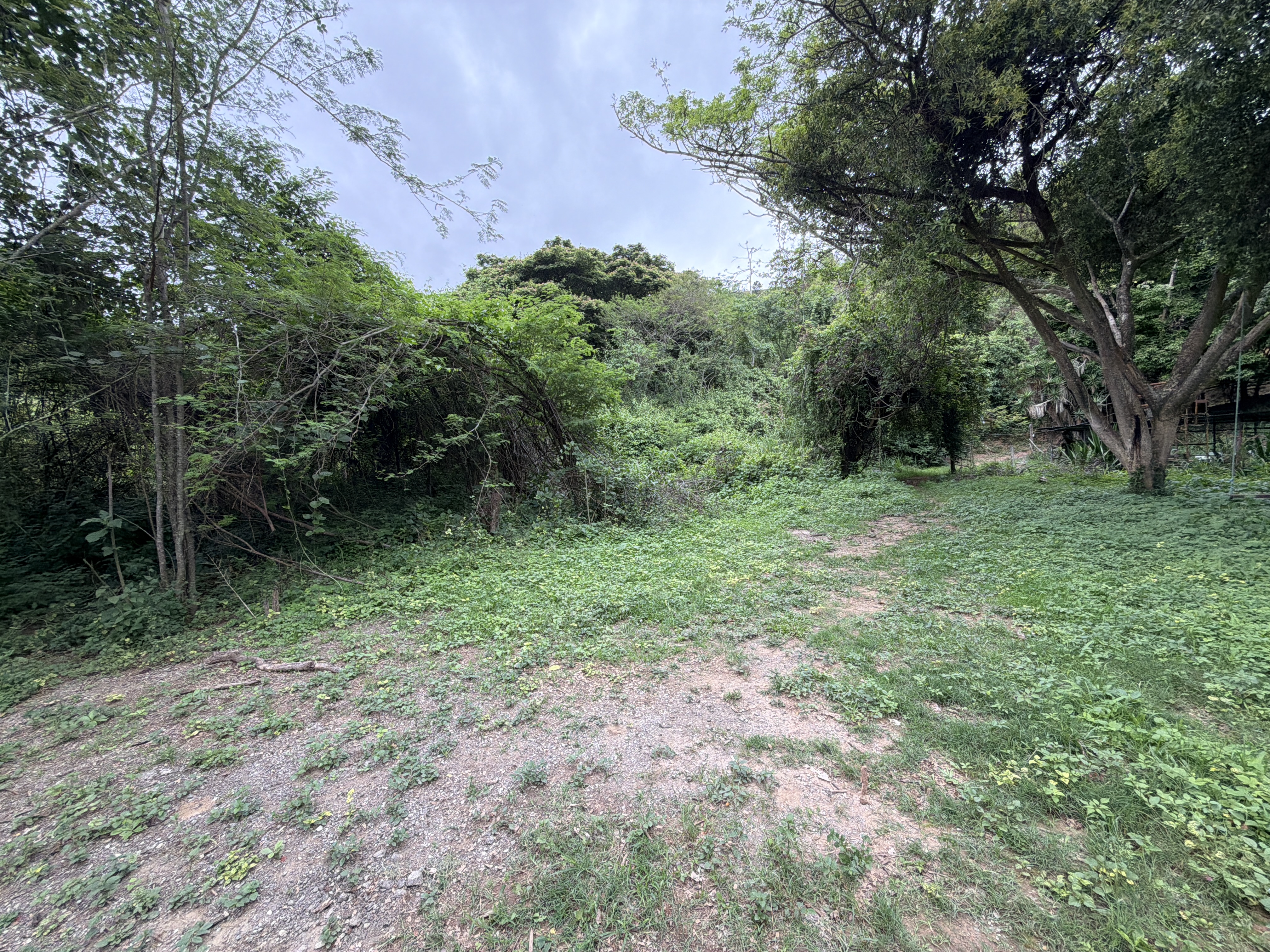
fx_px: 514
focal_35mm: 14
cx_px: 635
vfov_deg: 85.7
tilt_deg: +0.0
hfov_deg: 102.1
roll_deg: +1.8
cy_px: 476
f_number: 2.2
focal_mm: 2.22
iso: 50
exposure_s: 1/206
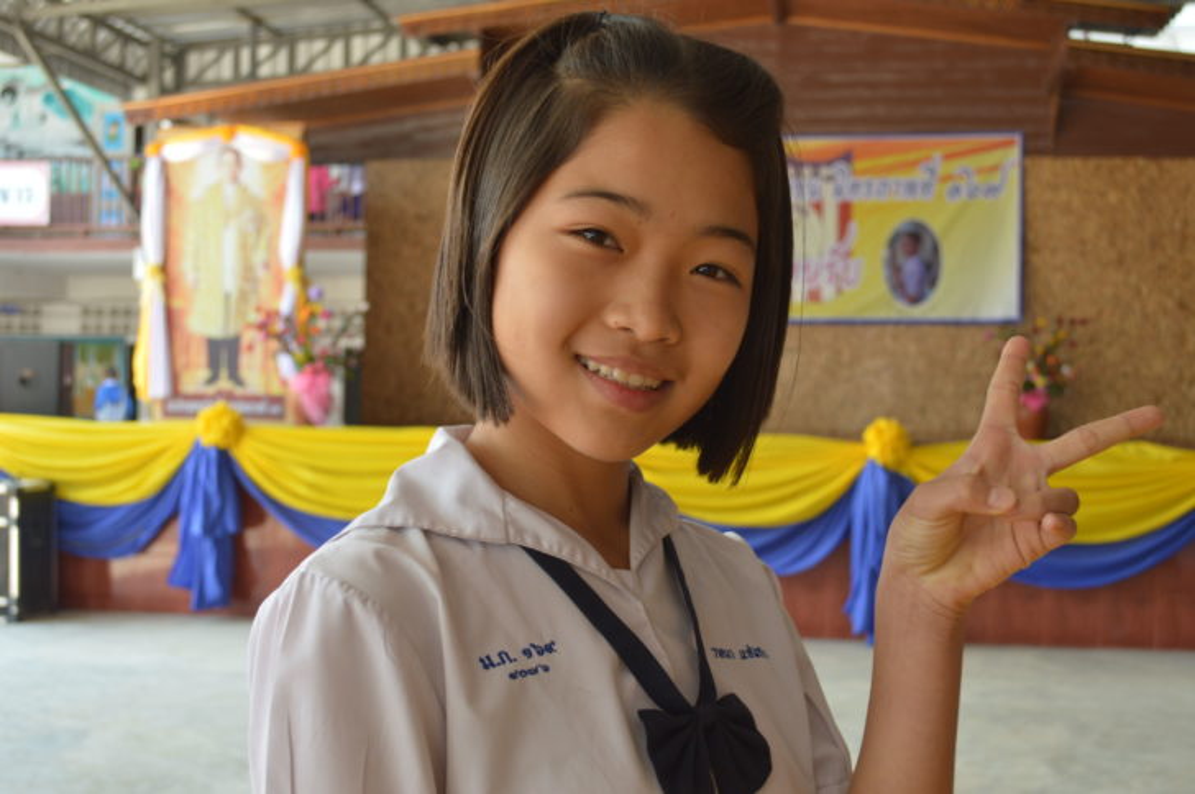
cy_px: 397
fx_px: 1492
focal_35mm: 45
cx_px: 598
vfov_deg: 29.8
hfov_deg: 43.6
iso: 280
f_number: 5.6
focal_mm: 30
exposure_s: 1/125
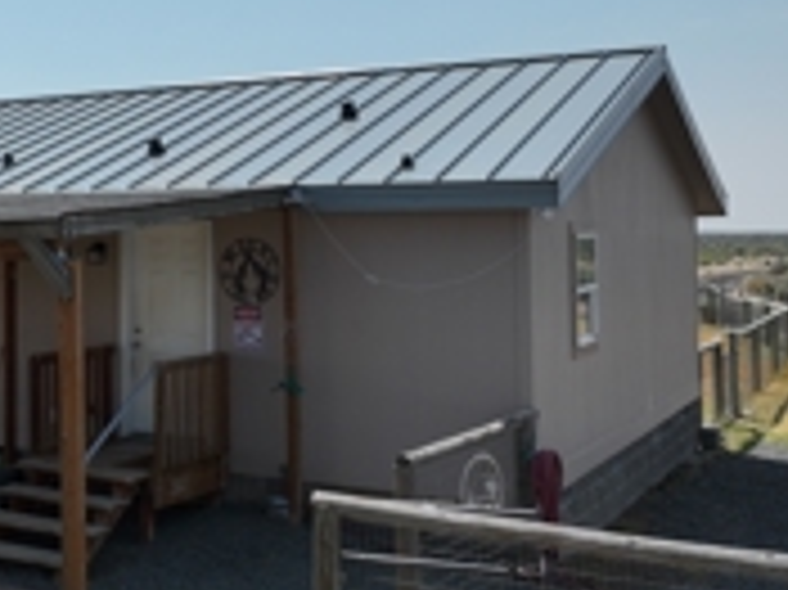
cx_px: 63
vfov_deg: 26.4
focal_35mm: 55
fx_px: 1251
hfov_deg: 33.0
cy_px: 198
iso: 140
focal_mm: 12.29
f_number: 2.8
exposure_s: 1/3200
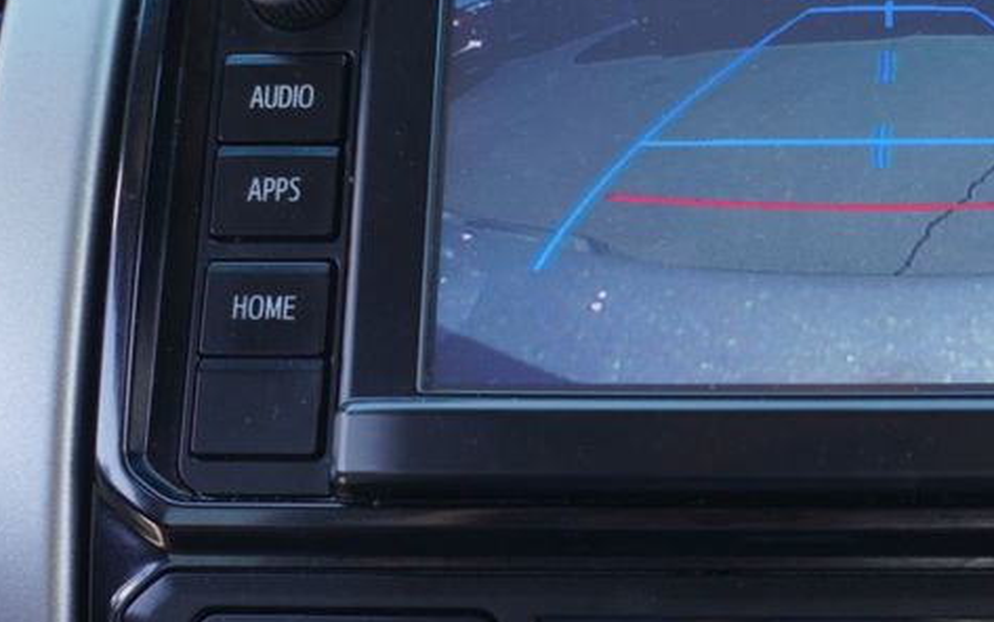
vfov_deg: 24.4
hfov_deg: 36.5
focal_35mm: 53
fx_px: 1436
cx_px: 830
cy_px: 282
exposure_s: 1/60
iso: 160
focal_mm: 16
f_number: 4
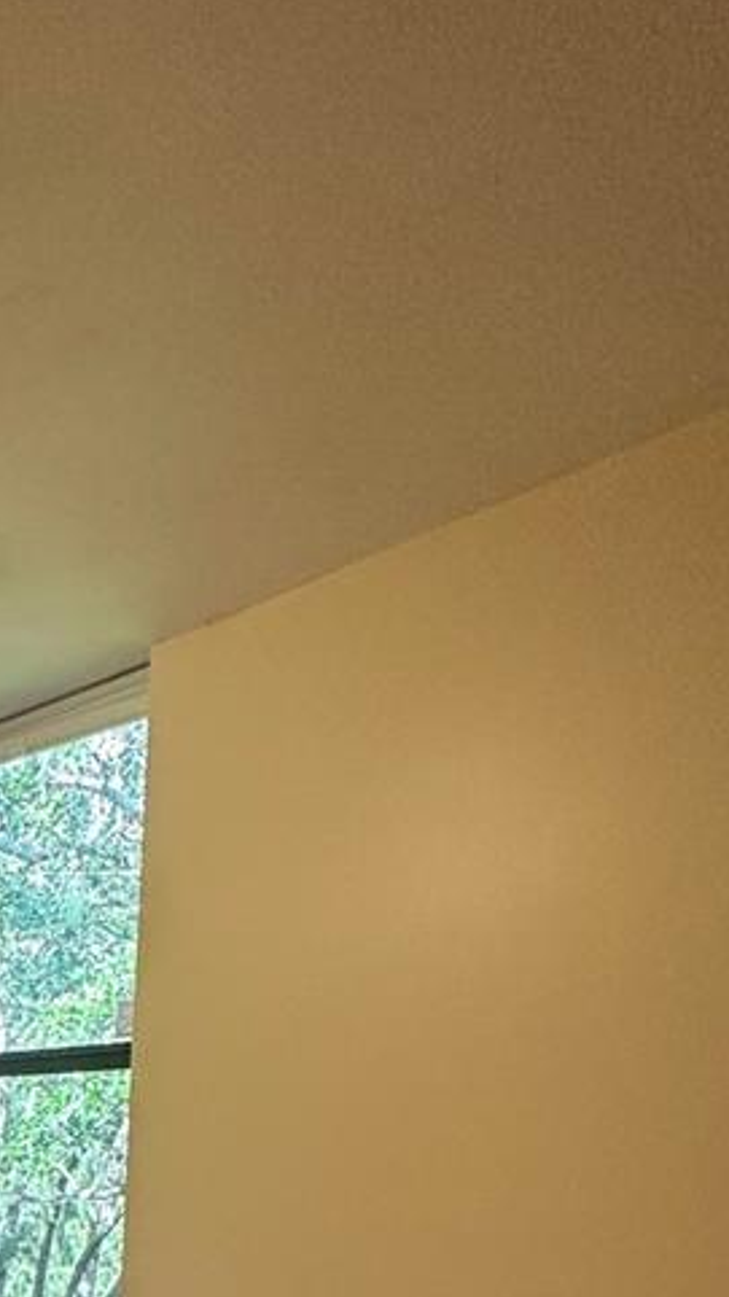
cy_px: 1383
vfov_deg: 42.9
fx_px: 1306
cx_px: -404
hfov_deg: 23.8
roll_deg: +1.6
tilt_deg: -10.7
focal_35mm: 38
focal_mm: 2.22
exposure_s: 1/99
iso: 250
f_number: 2.2
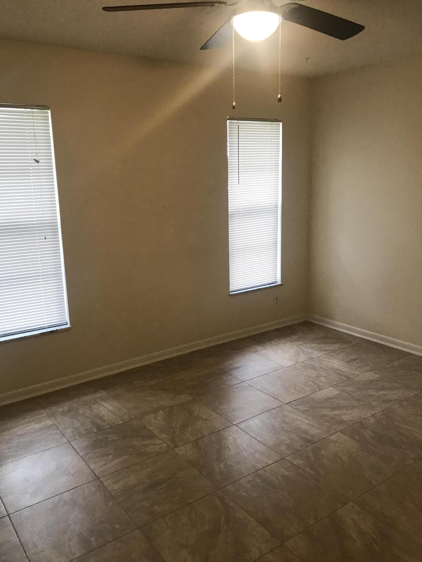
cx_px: 207
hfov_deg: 48.2
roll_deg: +1.6
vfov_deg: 61.7
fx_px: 471
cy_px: 283
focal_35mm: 29
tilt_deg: -11.6
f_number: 1.8
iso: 40
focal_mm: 3.99
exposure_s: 1/30
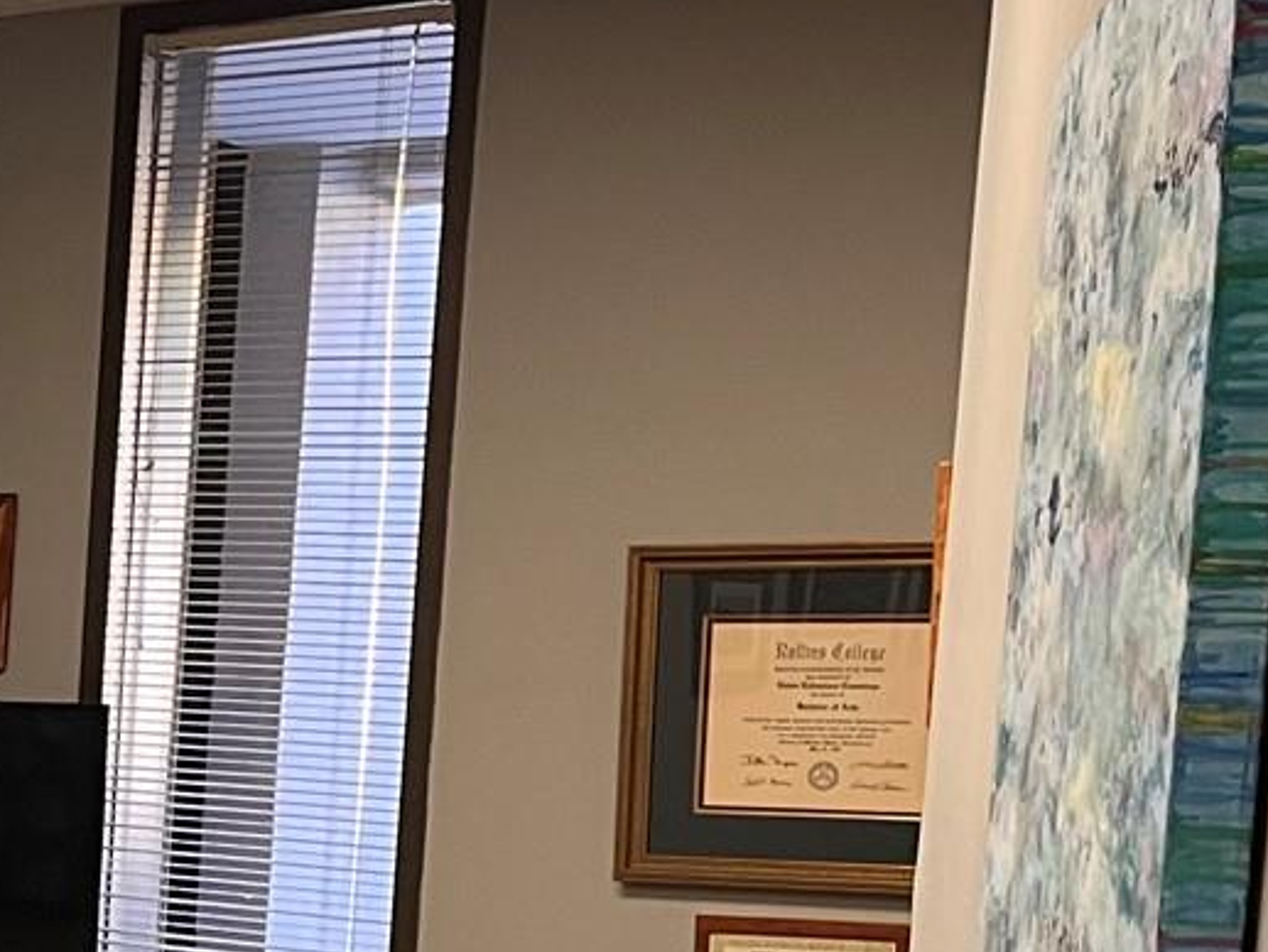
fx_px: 3774
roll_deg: -1.9
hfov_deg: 16.2
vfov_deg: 14.1
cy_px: 999
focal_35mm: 103
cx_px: -998
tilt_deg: -7.1
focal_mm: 5.1
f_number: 1.6
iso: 125
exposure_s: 1/60
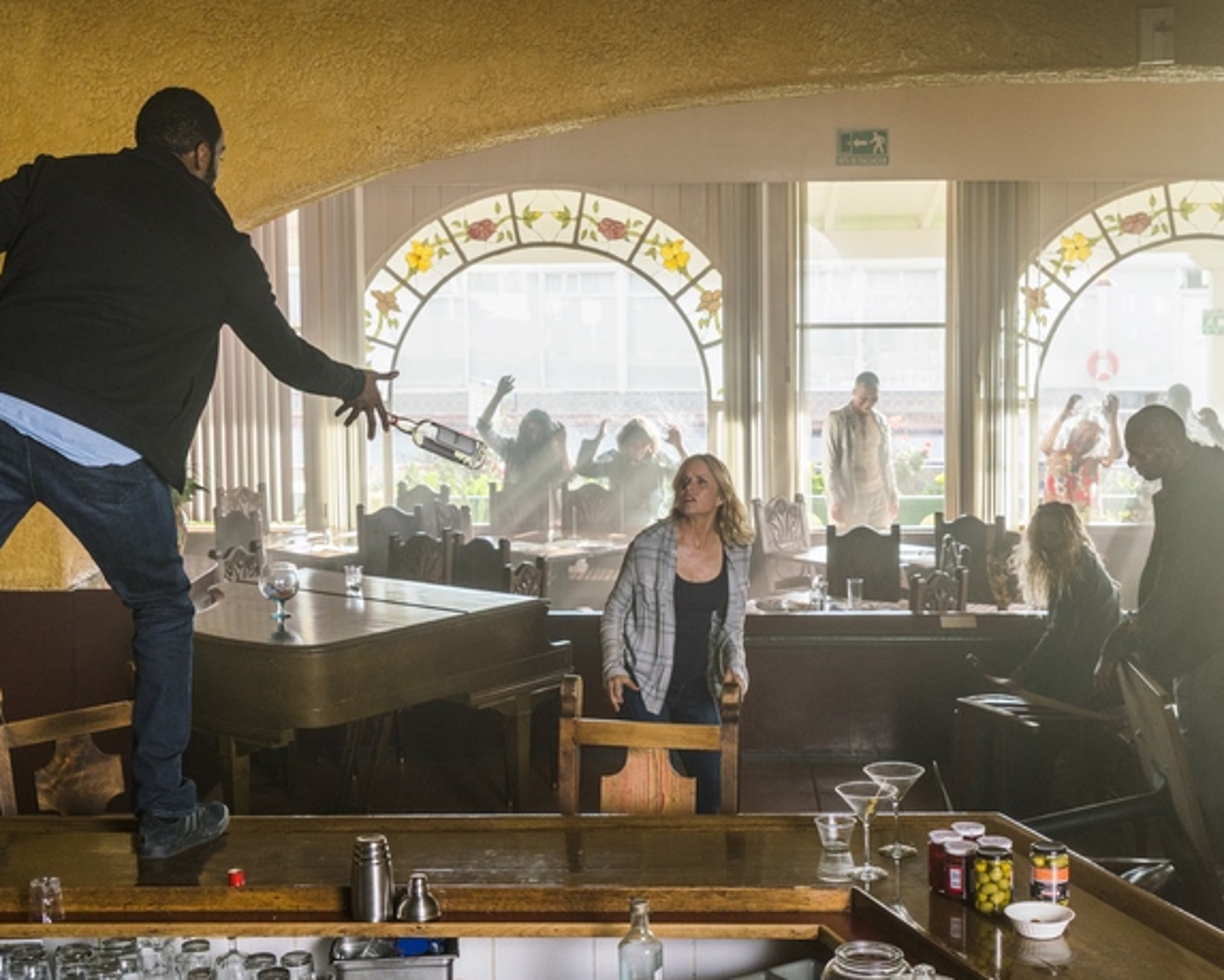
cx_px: 536
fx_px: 1703
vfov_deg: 32.1
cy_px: 494
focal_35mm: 47
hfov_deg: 39.5
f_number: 6.3
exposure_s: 1/400
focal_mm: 41
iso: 1600
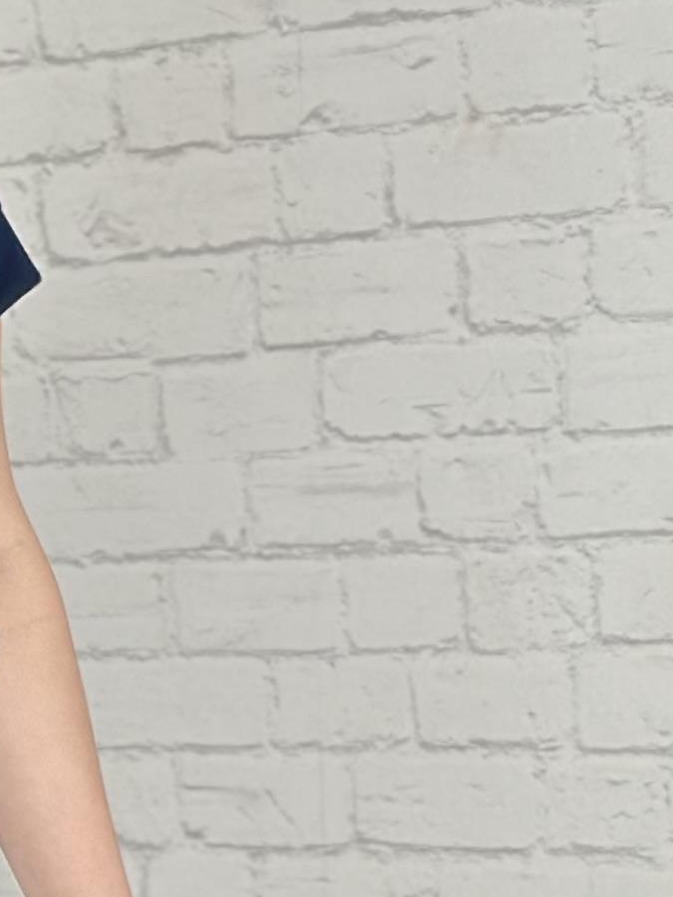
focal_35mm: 215
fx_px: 5573
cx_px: -271
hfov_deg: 6.8
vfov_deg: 9.1
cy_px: 1172
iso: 64
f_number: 1.78
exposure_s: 1/121
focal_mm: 6.86
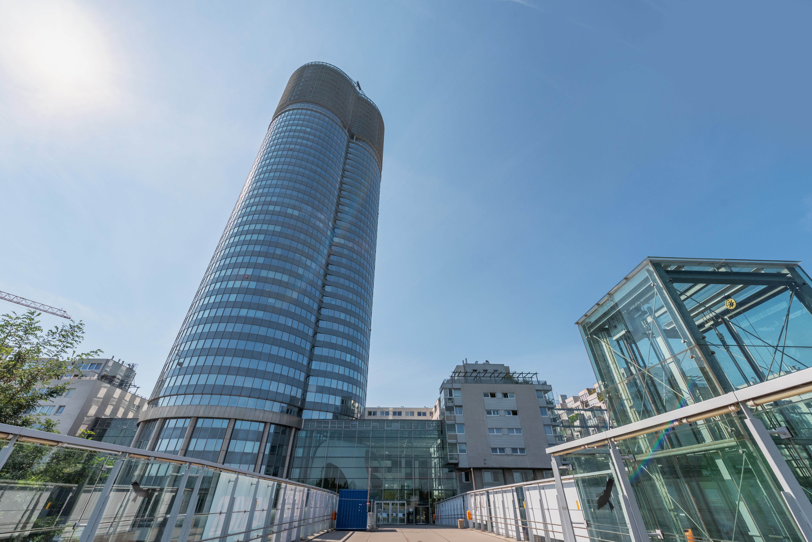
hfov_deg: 104.2
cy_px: 271
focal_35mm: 14
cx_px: 406
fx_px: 316
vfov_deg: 81.3
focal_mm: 14
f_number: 8
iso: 140
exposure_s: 1/4000
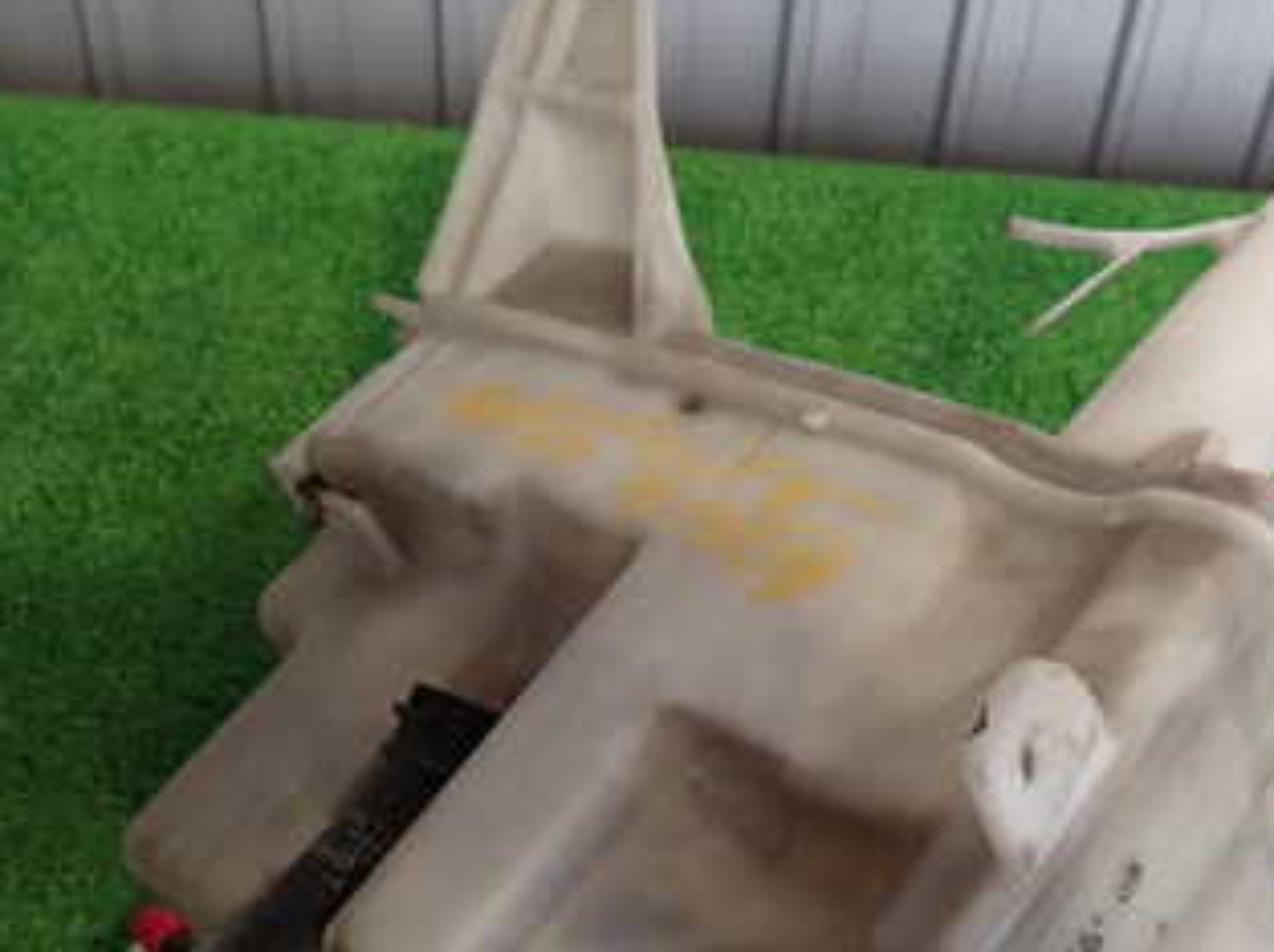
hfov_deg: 39.2
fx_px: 1765
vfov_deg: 30.1
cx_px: 859
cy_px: 602
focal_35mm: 48
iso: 160
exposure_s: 1/60
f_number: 2
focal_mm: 4.5
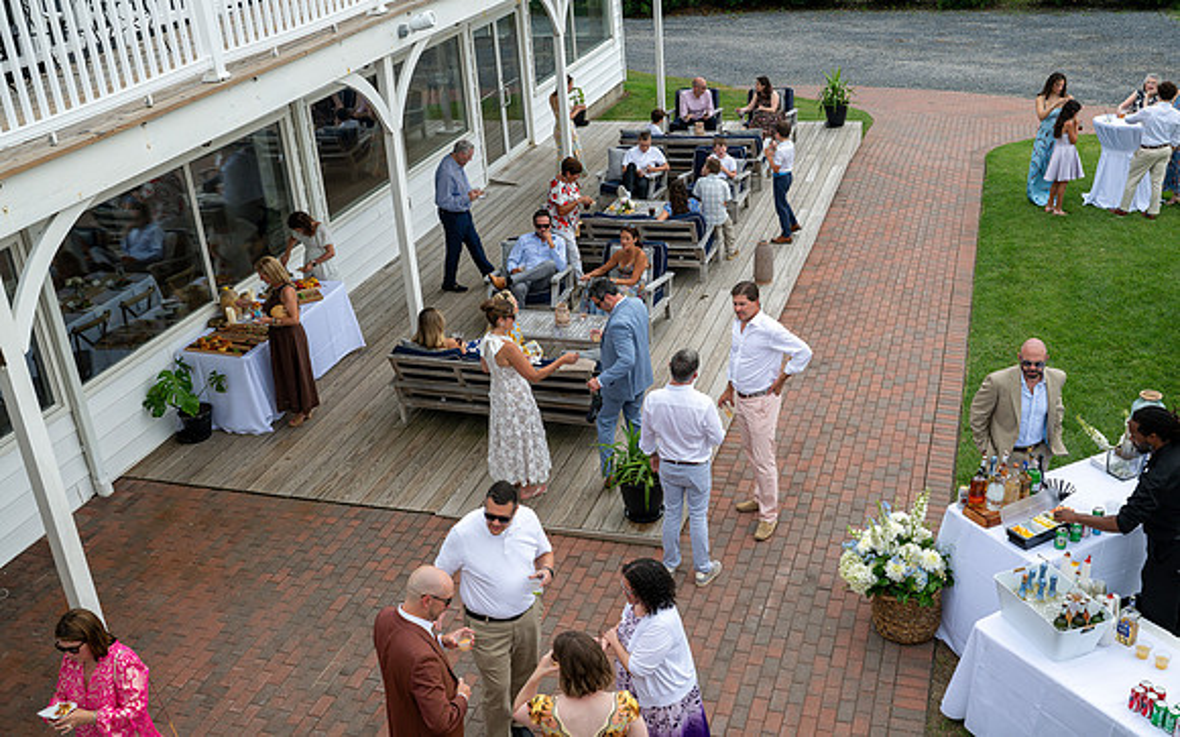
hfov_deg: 53.2
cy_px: 357
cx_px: 590
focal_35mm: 37
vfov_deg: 34.7
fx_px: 1179
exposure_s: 1/250
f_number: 8
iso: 360
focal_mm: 36
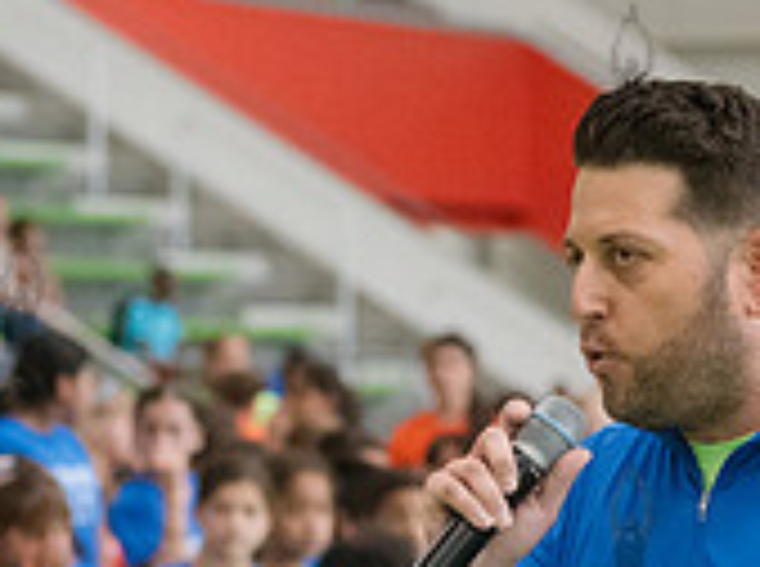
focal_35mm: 310
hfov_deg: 6.4
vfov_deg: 4.8
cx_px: 408
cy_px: 536
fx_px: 6792
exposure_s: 1/1000
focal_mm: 80
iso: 6400
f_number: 4
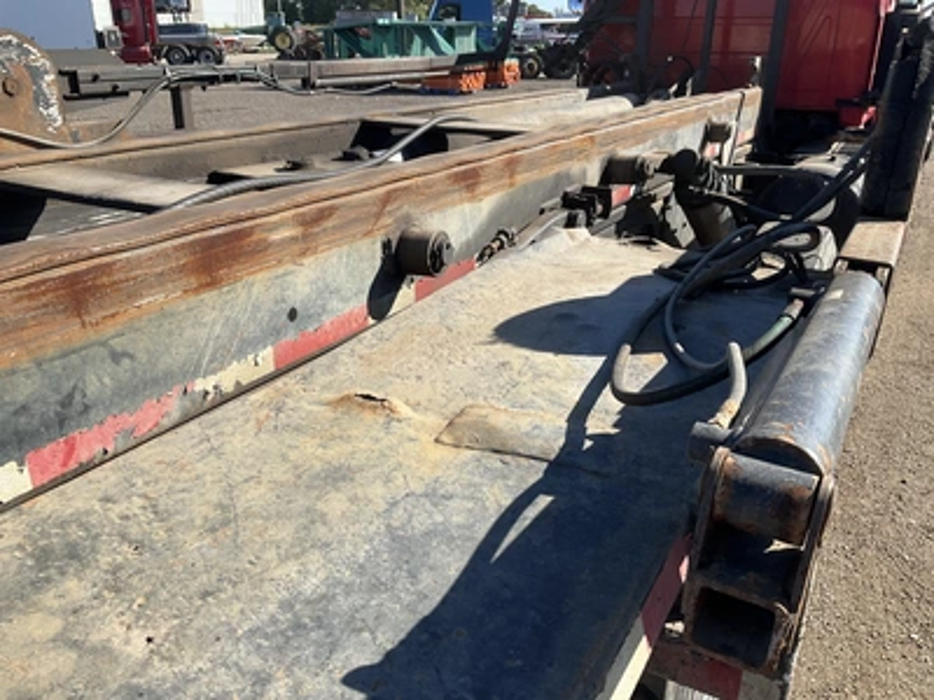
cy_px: 350
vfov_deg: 48.2
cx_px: 467
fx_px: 782
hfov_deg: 61.7
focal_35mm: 29
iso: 25
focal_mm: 3
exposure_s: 1/1015
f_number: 1.8
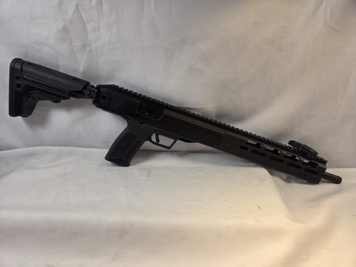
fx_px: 237
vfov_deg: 58.9
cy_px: 134
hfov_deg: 73.9
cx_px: 178
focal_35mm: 23
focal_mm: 5.4
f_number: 1.8
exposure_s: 1/126
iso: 25
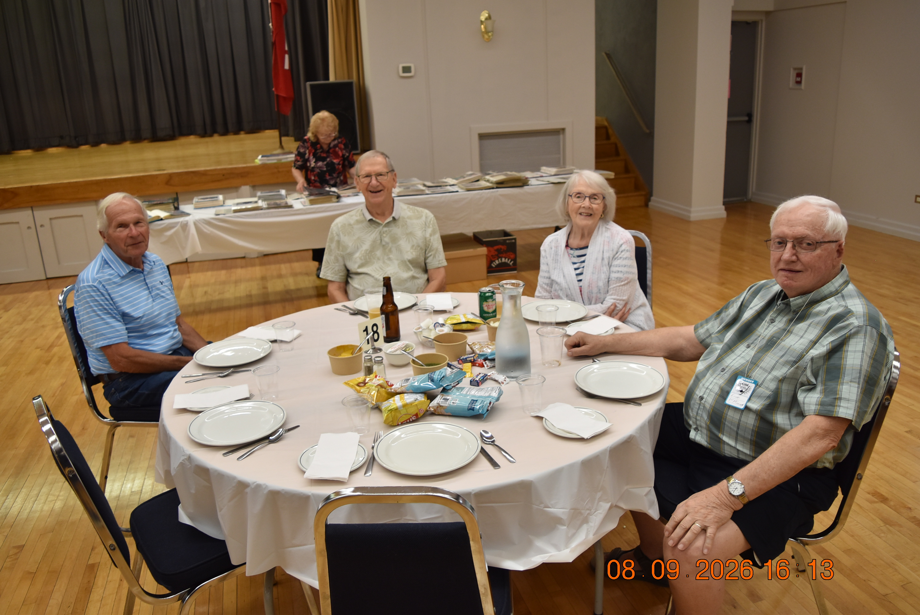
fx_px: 691
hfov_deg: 67.3
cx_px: 460
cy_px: 308
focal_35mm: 27
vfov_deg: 48.0
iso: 400
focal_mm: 18
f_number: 4
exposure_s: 1/60
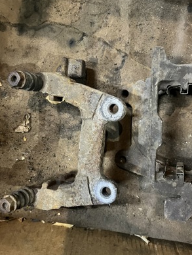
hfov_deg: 43.9
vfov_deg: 56.8
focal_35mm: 32
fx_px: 236
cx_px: 117
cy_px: 121
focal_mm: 5.1
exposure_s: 1/25
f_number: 1.6
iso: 500
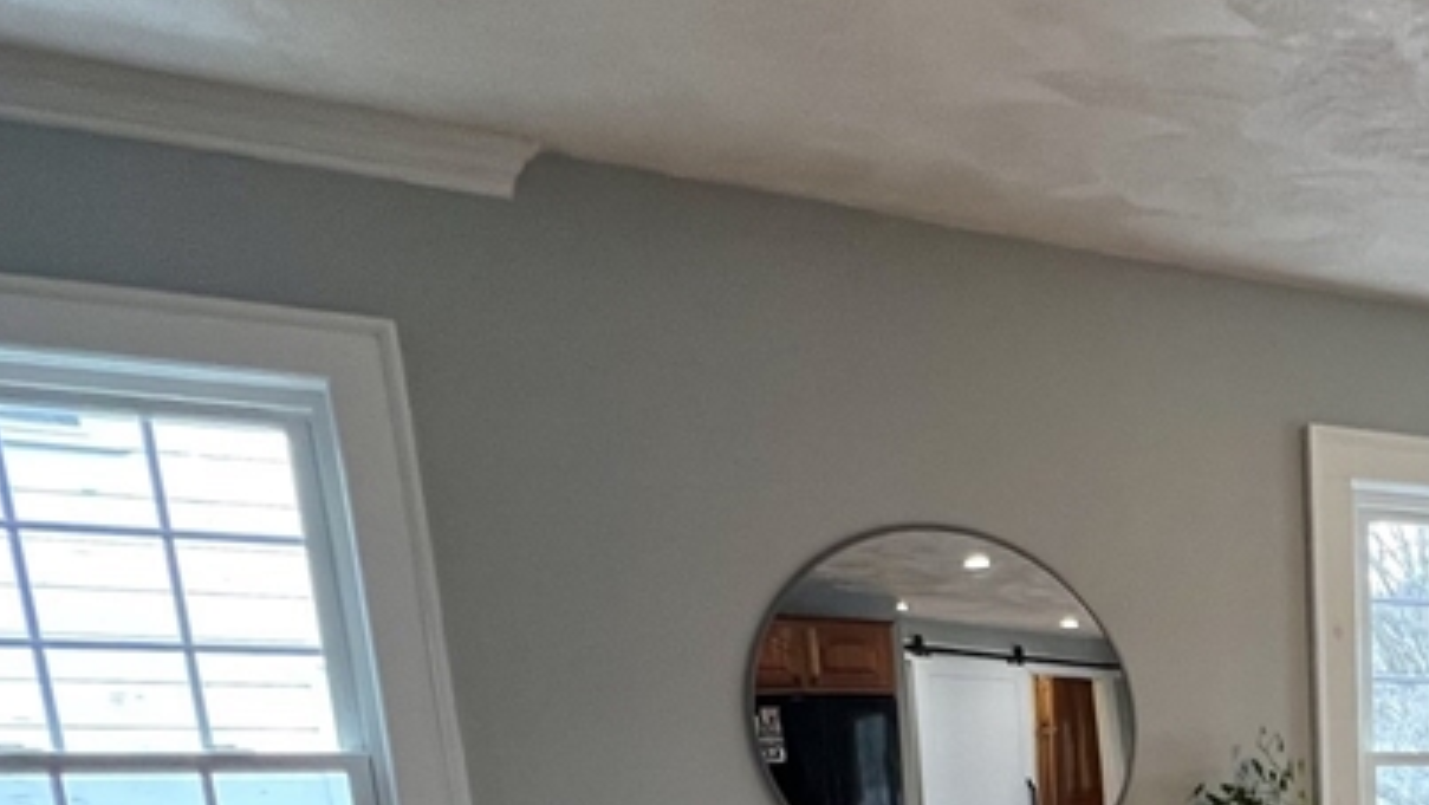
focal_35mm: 36
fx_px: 1365
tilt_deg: -13.9
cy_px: 1082
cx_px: 1539
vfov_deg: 26.9
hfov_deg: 43.8
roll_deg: -0.6
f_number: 1.8
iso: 200
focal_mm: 1.57
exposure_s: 1/120
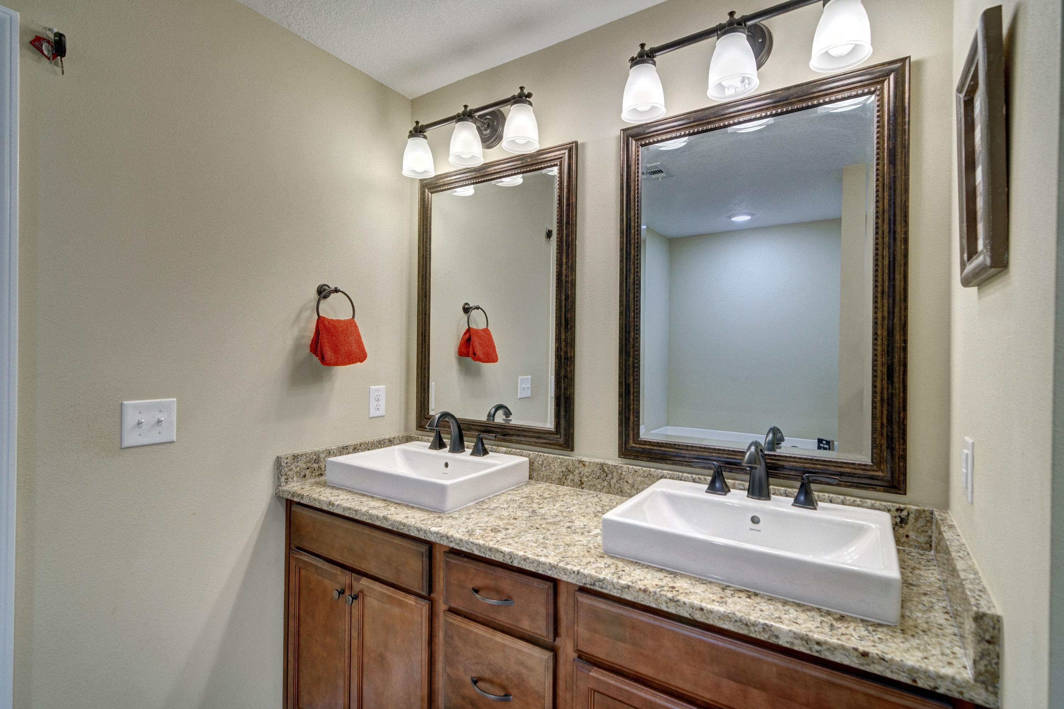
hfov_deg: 96.7
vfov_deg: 73.7
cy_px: 354
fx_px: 473
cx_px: 532
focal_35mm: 16
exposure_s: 1/60
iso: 400
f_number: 7.1
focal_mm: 11
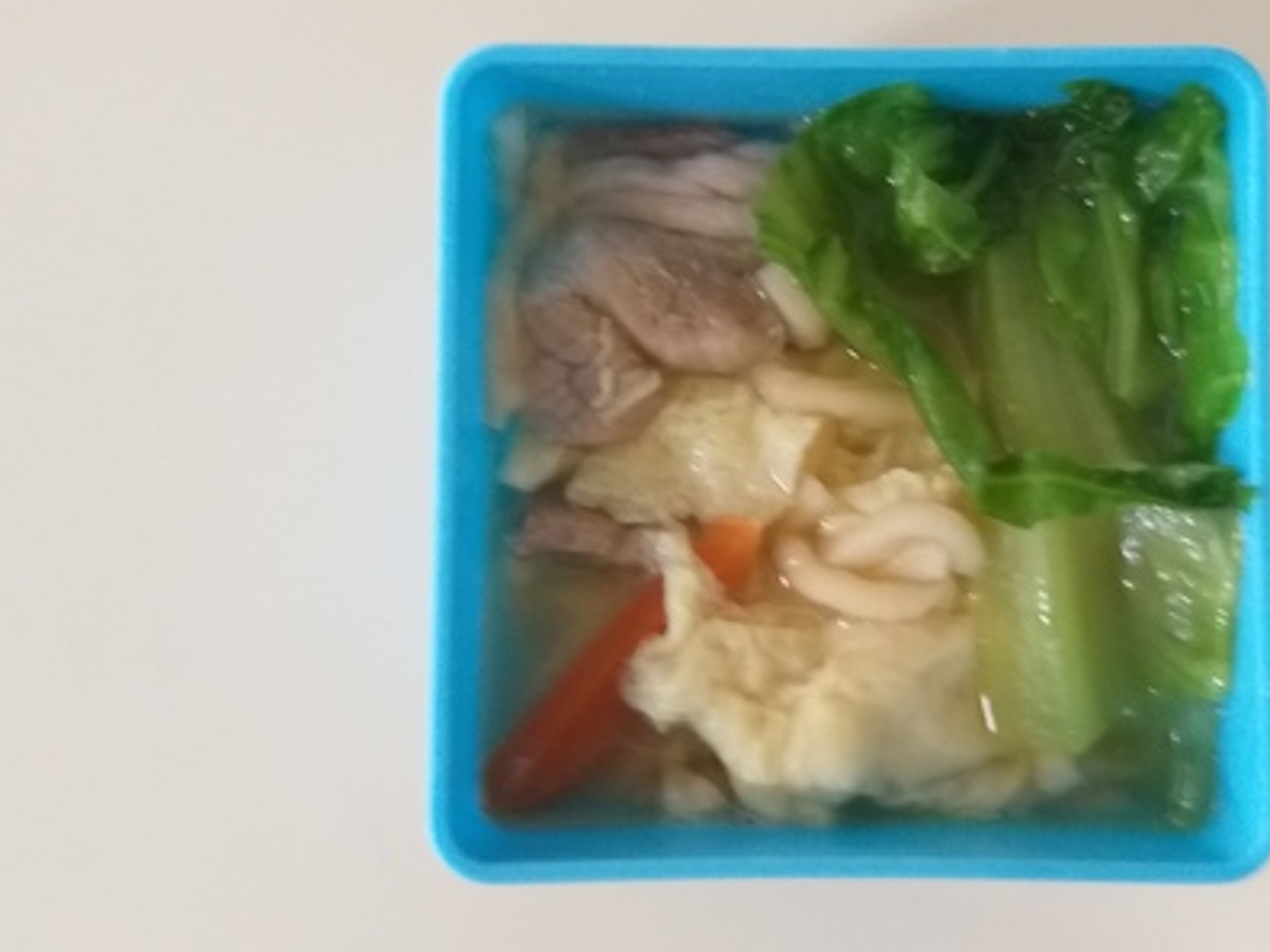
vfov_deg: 31.5
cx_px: 683
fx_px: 1688
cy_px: 393
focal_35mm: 46
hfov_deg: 41.2
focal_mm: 3.93
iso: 320
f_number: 1.7
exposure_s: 1/24
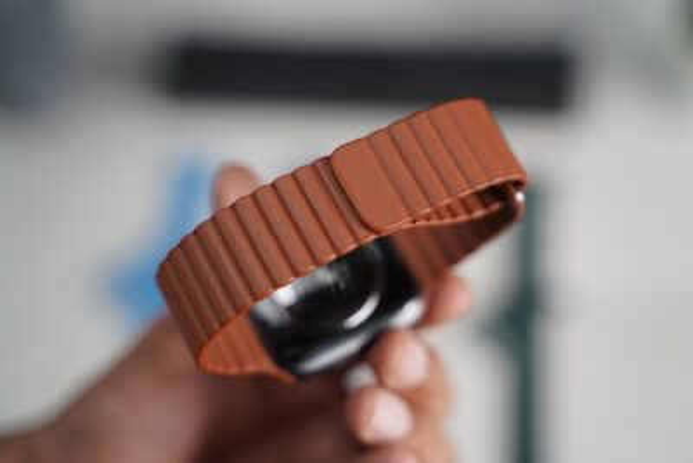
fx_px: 1232
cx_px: 346
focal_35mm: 64
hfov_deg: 31.4
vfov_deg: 21.3
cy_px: 232
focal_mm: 64
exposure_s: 1/90
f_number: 3.5
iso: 1250
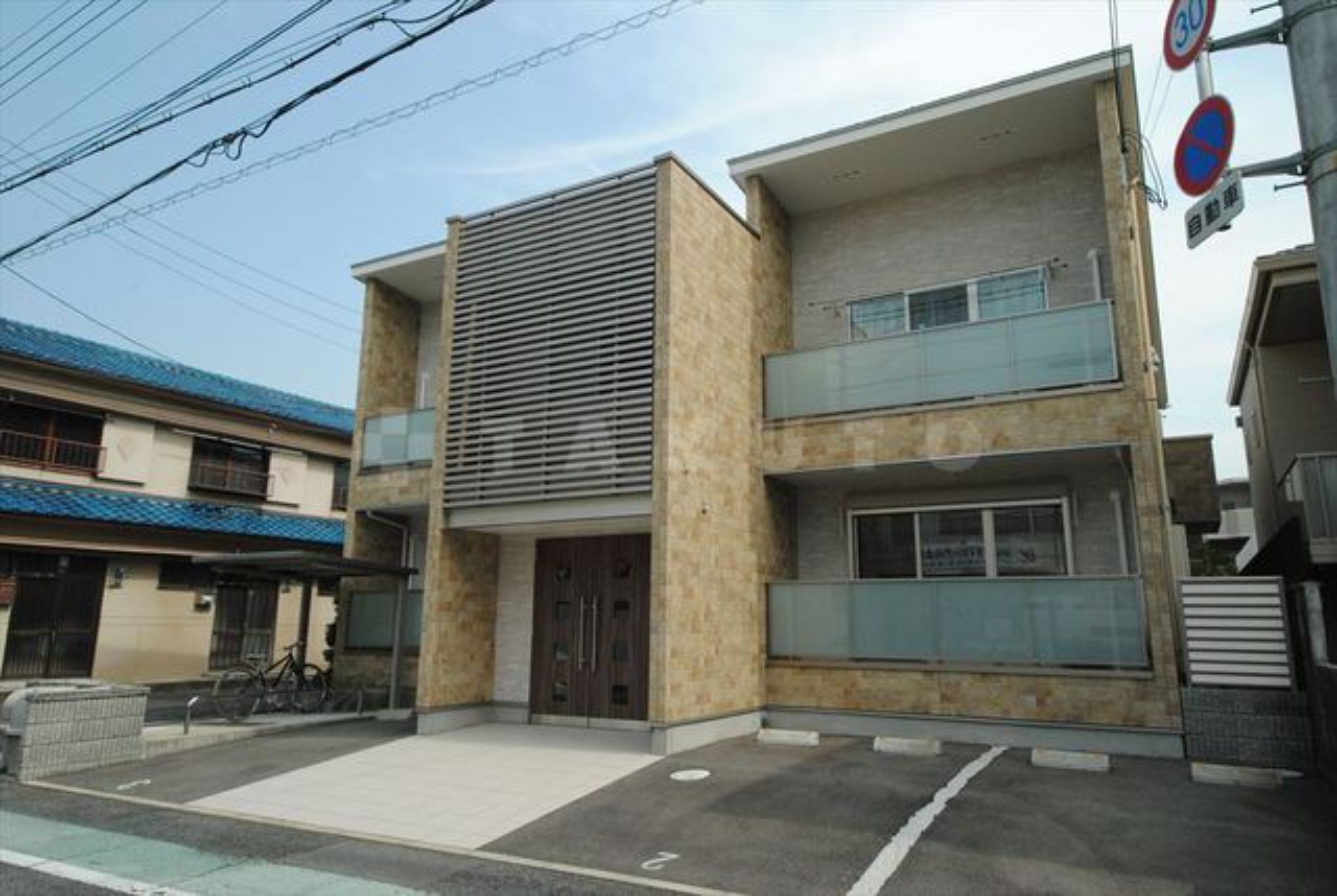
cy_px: 448
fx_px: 893
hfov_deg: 73.7
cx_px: 668
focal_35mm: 24
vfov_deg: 53.3
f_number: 11
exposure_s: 1/500
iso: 800
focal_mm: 16
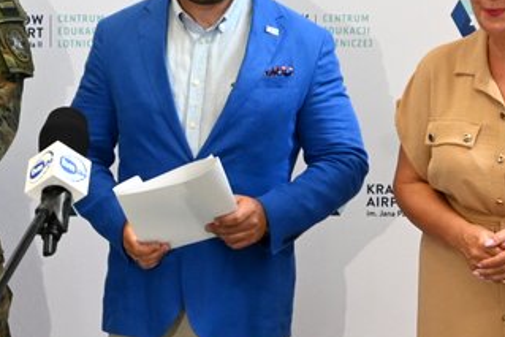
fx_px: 2638
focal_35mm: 188
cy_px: 150
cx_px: 326
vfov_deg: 7.3
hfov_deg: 10.9
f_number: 6.3
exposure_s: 1/125
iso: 3200
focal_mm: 50
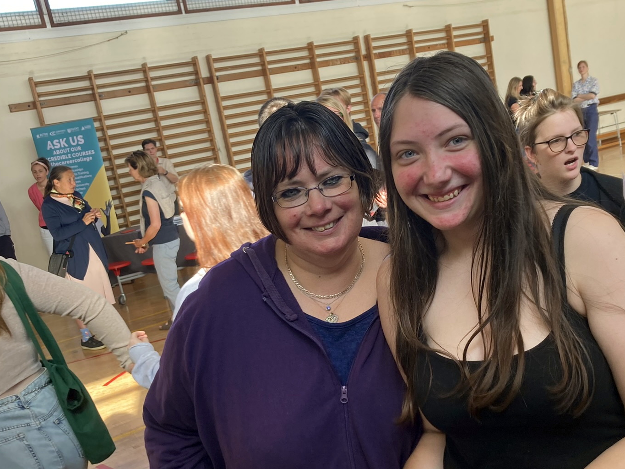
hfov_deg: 44.6
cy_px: 292
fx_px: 758
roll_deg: +8.9
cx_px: 375
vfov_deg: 34.2
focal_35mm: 42
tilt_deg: -13.6
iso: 64
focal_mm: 3.99
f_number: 1.8
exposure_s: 1/120
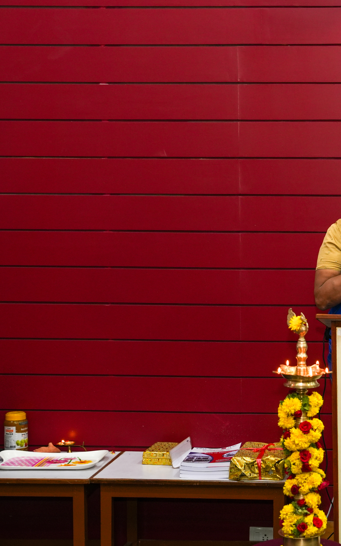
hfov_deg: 12.0
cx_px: 350
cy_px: 274
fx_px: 1606
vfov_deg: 19.3
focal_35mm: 108
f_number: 4
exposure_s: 1/125
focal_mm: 70
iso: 800
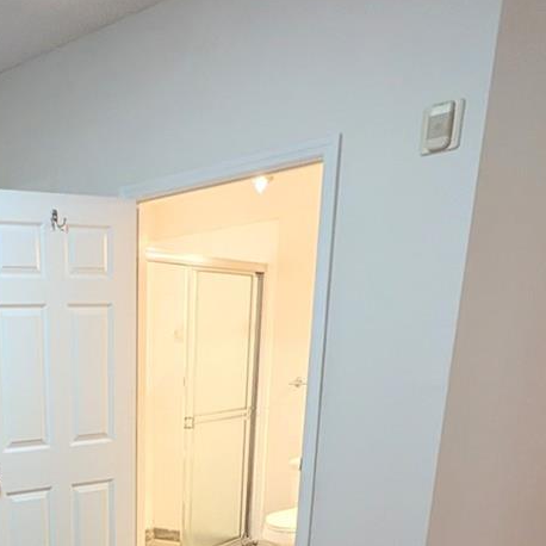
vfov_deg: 37.0
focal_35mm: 37
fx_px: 660
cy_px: 615
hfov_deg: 40.2
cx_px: 18
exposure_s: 1/40
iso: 309
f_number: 1.7
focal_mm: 2.02
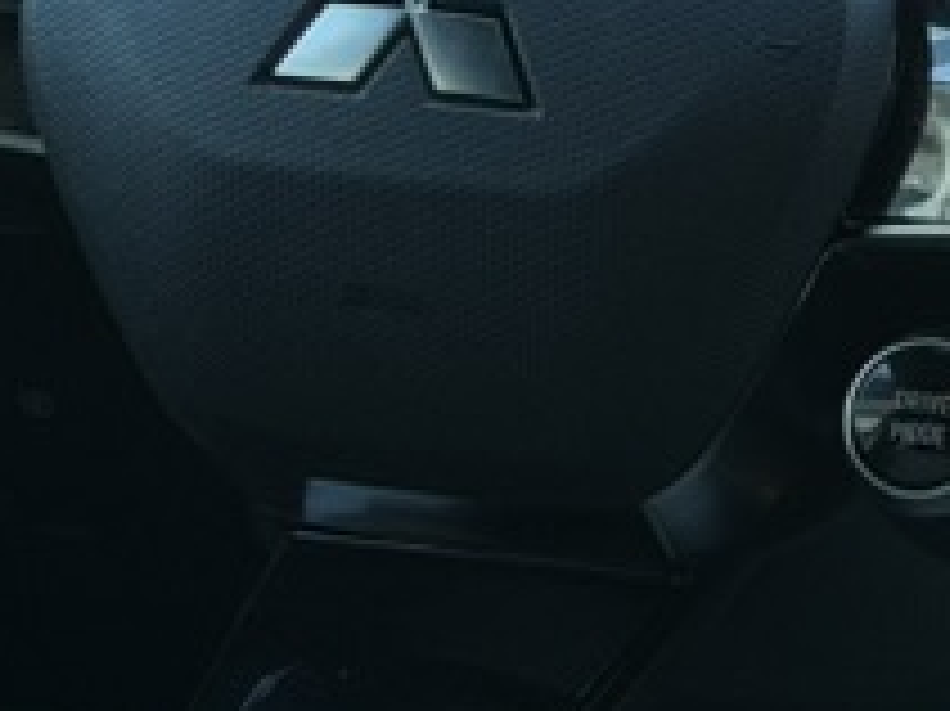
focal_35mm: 233
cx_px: 1418
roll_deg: -0.5
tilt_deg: -16.5
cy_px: 54
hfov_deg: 8.3
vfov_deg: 6.4
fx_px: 6391
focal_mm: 6.76
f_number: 1.78
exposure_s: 1/291
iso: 80
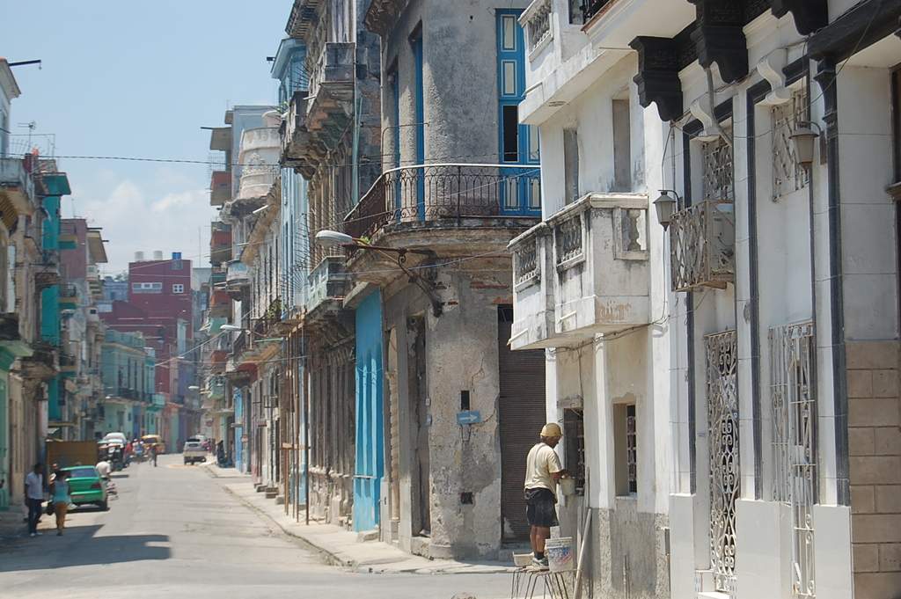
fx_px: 2063
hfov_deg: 24.6
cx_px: 450
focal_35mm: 82
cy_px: 300
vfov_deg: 16.5
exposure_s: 1/320
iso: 200
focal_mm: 55
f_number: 9
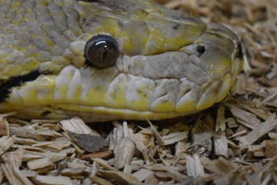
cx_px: 68
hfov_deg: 15.0
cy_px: 39
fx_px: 1047
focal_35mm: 136
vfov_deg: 10.1
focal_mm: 52
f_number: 5.6
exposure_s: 1/320
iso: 3200
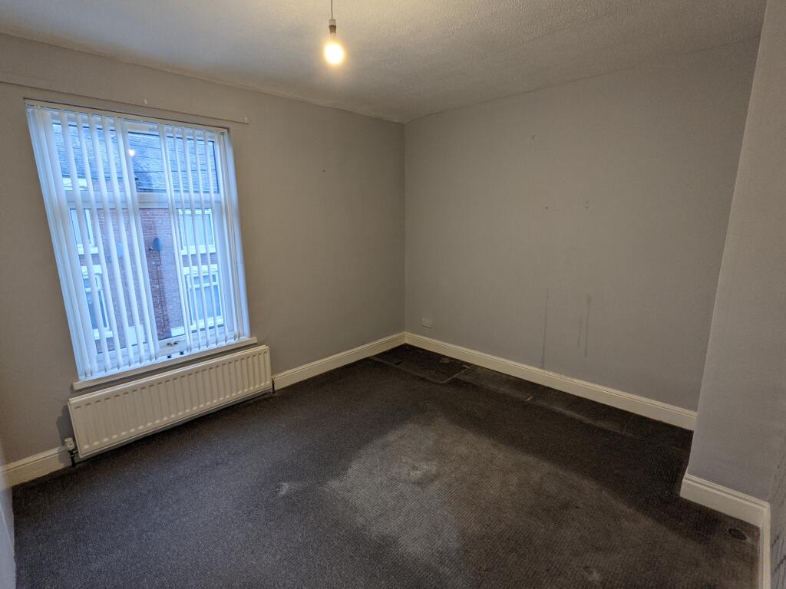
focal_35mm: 16
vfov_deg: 78.1
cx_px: 393
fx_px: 363
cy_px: 294
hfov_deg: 94.5
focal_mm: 2.22
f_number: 2.2
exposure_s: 1/25
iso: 108
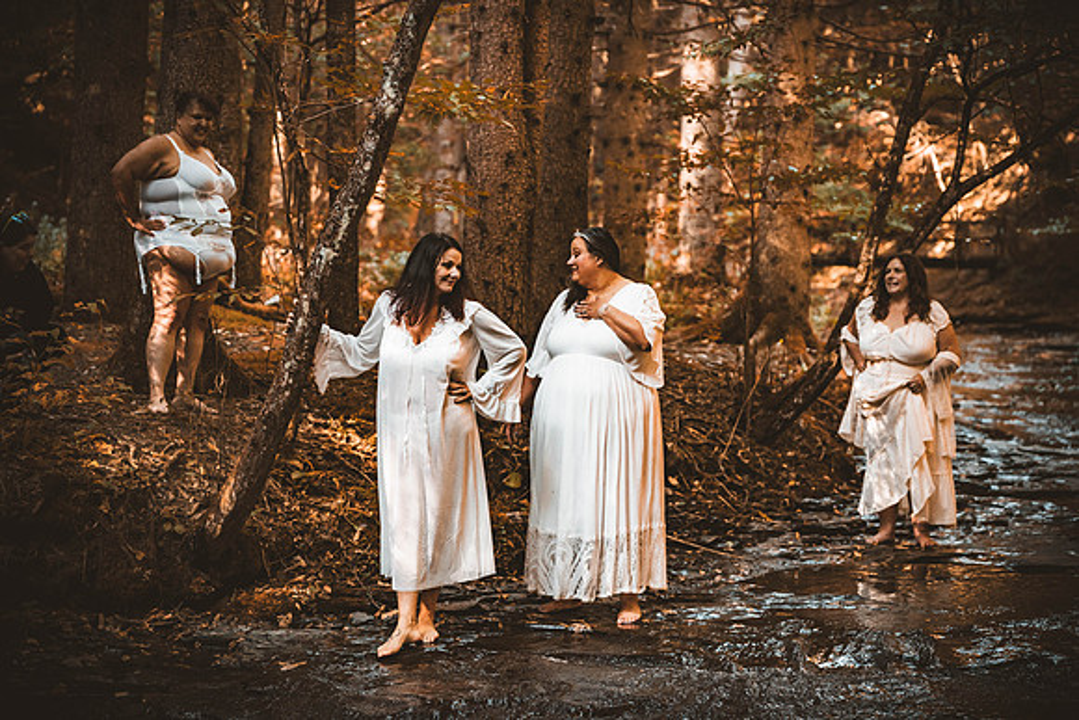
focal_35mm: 70
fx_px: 2098
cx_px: 540
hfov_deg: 28.8
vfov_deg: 19.5
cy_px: 360
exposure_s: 1/400
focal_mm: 70
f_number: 2.8
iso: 1000
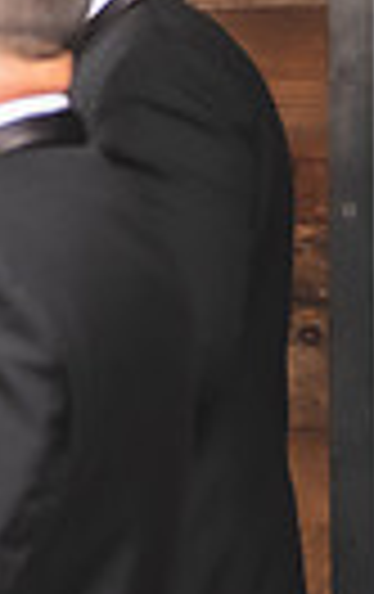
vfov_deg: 10.2
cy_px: 196
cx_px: -792
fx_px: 3329
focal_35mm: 205
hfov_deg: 5.9
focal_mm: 42
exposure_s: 1/125
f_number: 2.8
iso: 500
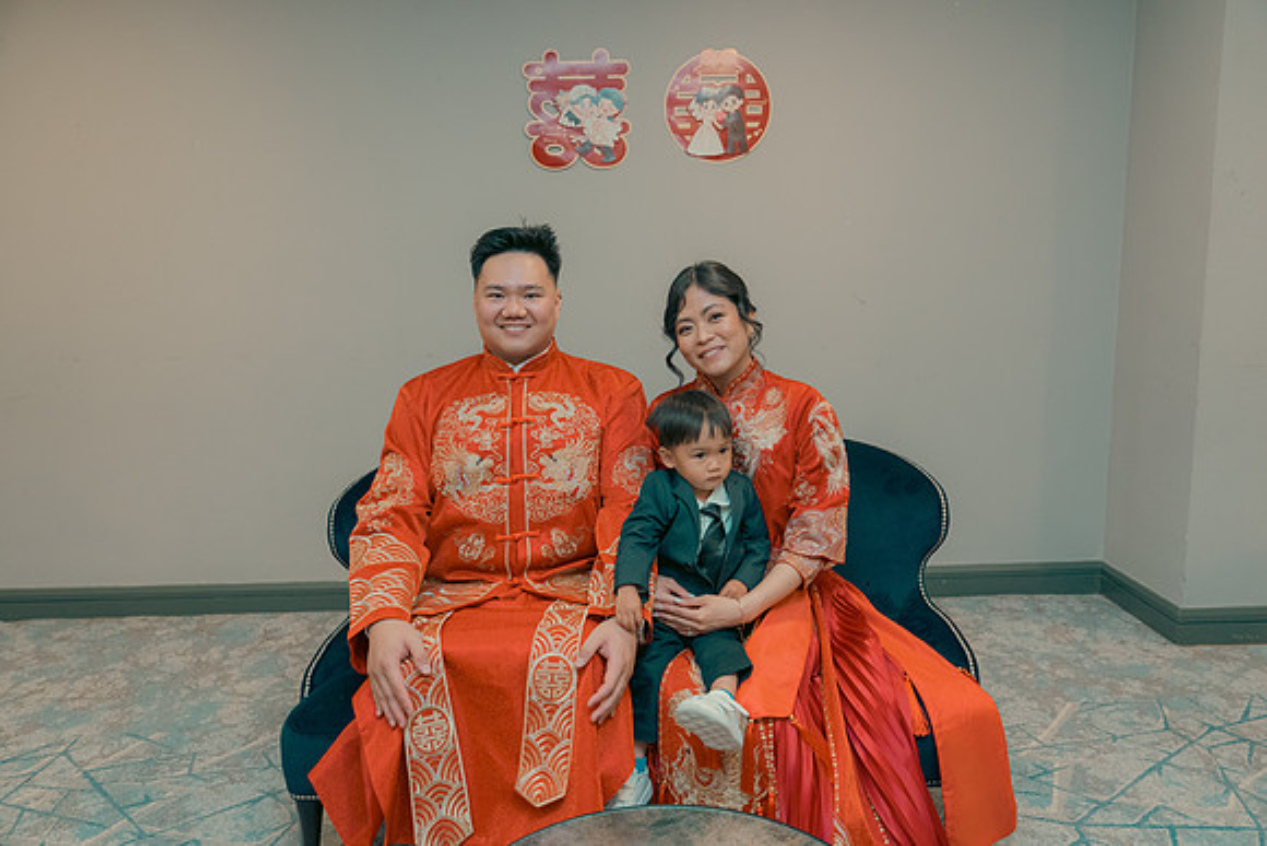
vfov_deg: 48.0
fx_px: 950
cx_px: 634
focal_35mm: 27
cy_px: 423
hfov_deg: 67.4
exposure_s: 1/160
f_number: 3.5
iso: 2500
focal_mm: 27
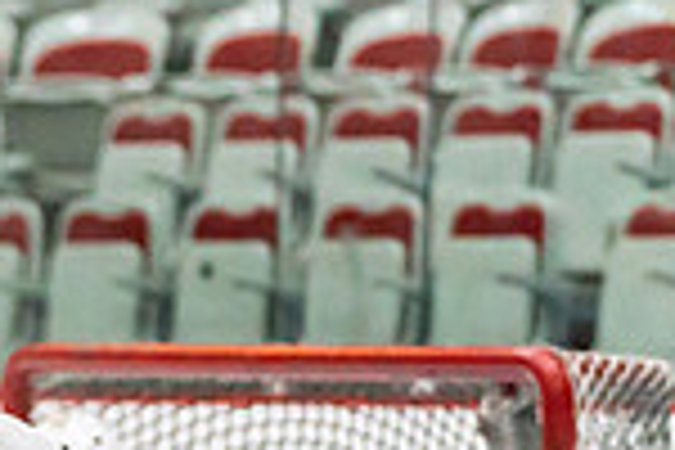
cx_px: -300
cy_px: 774
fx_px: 9543
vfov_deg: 2.7
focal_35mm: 509
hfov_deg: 4.0
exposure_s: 1/1250
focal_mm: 114
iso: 3200
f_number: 2.8
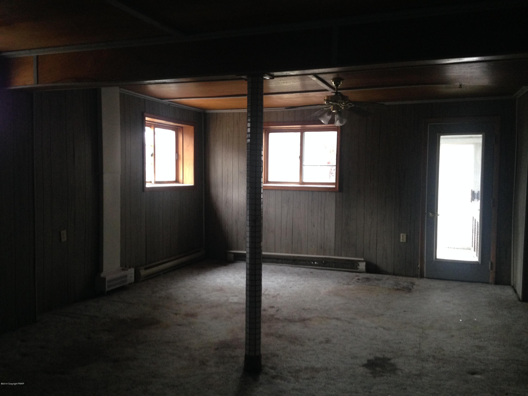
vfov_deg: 42.9
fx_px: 503
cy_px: 198
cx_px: 264
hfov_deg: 55.4
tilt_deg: -3.5
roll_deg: -1.0
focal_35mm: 33
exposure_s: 1/20
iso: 250
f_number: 2.4
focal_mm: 4.12
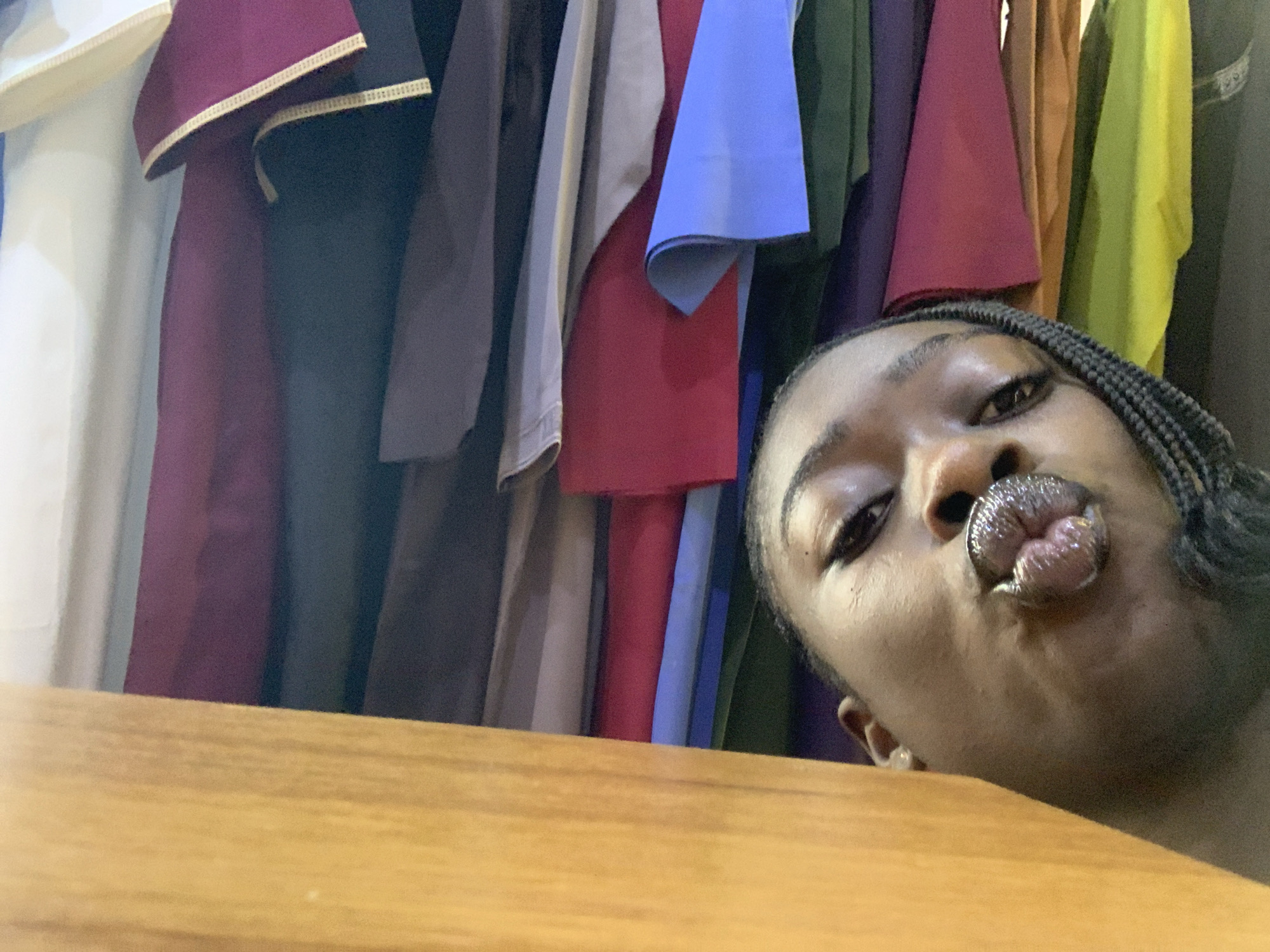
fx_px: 1174
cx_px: 635
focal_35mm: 32
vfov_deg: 44.2
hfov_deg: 56.8
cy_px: 476
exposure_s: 1/35
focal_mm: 2.87
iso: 320
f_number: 2.2
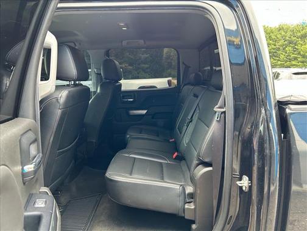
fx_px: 231
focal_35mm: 26
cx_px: 154
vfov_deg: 53.1
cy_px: 116
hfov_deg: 67.3
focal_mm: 5.7
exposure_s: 1/121
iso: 80
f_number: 1.5
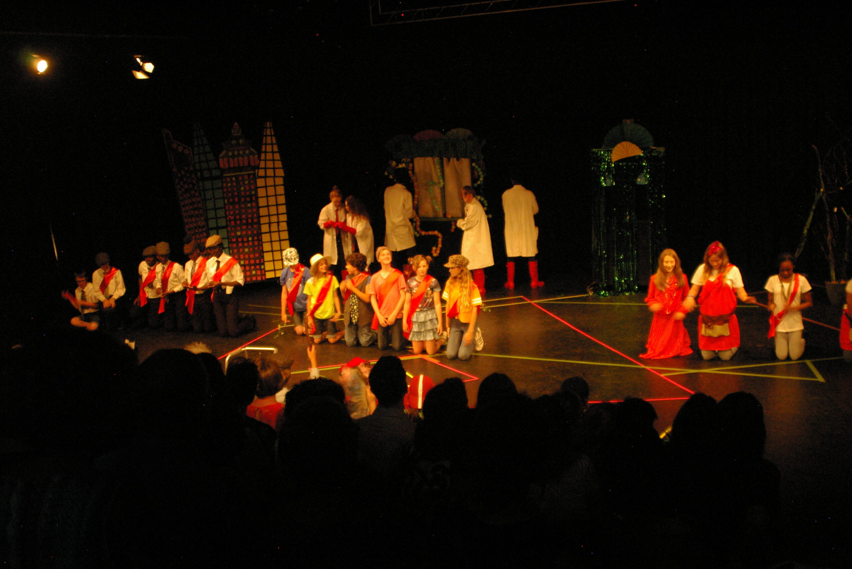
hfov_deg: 46.4
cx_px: 426
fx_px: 994
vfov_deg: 31.9
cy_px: 284
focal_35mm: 42
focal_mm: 28
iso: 1600
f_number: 4
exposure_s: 1/15
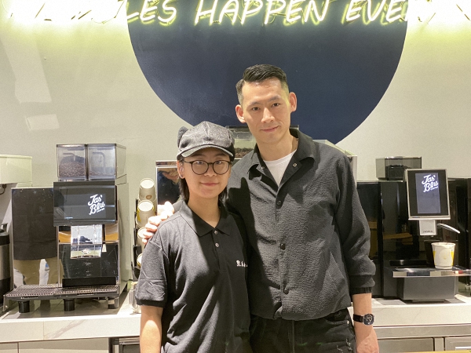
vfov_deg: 28.0
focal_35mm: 52
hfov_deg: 36.8
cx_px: 236
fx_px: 708
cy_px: 176
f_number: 2
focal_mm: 6
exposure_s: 1/33
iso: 320
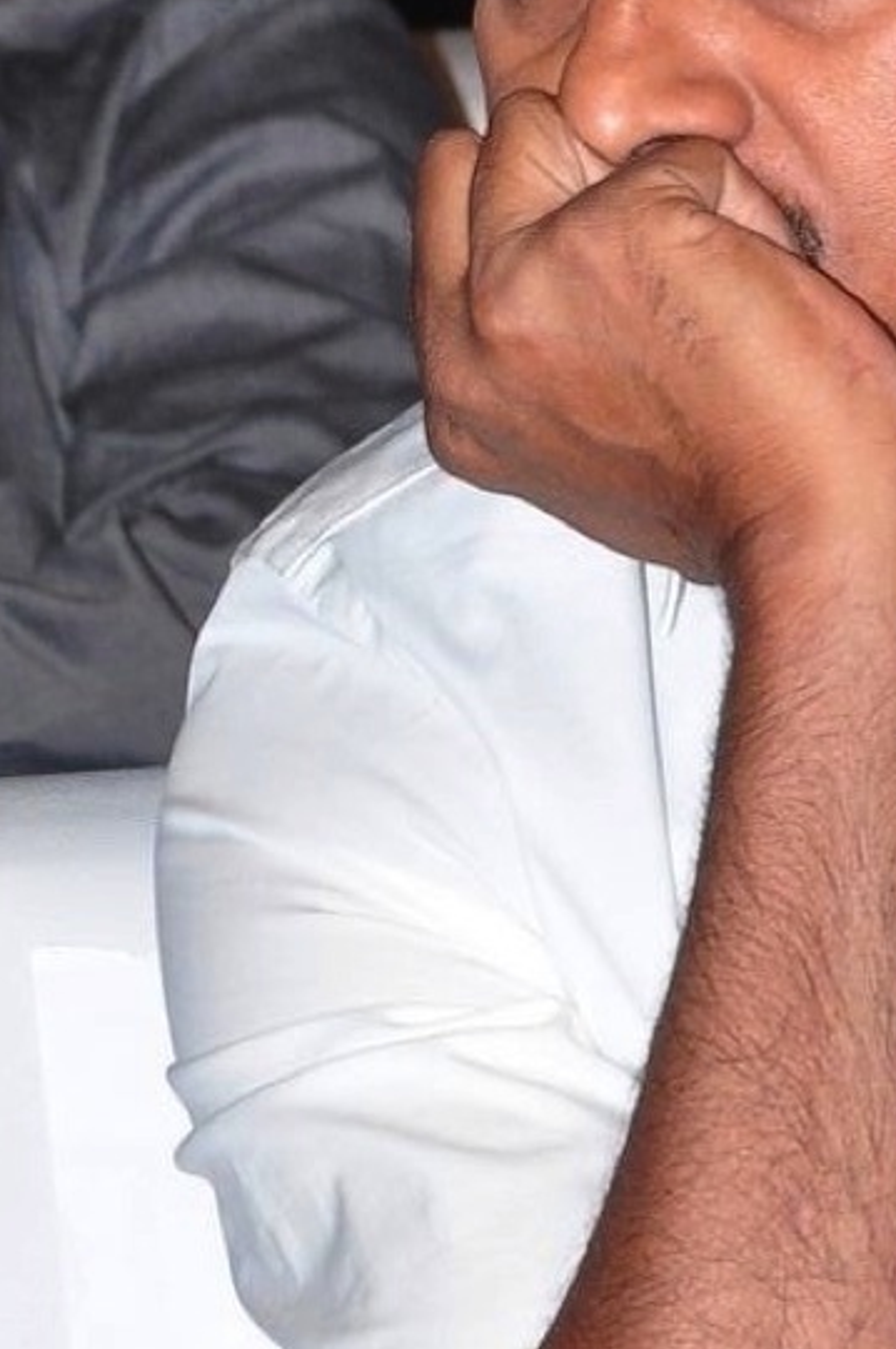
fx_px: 19699
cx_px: 1273
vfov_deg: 3.9
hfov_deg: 2.6
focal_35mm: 527
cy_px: 1369
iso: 500
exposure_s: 1/125
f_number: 7.1
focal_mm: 105
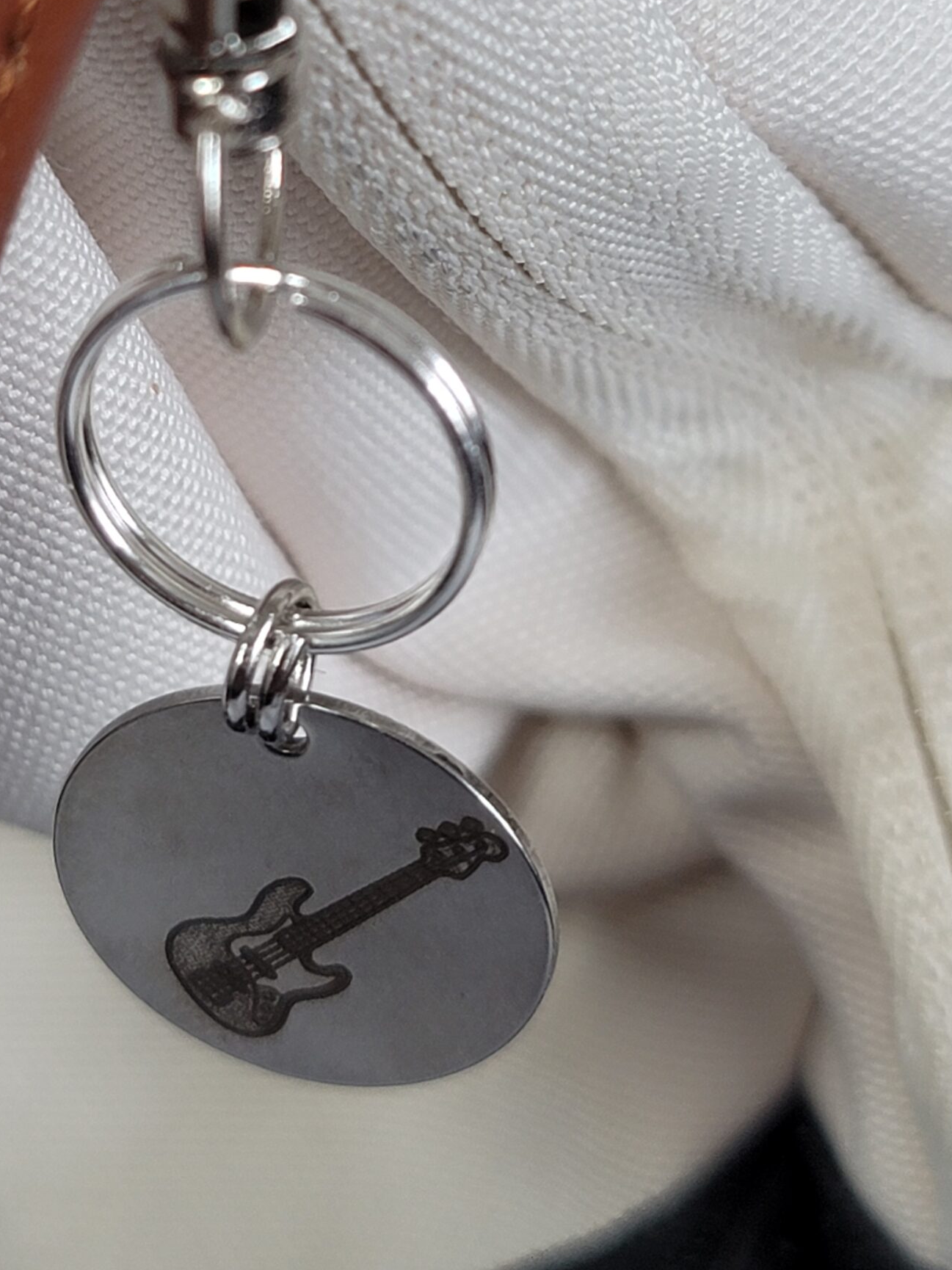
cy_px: 354
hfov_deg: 38.1
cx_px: 299
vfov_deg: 48.6
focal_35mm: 37
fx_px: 1357
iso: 100
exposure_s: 1/120
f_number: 1.8
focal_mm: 7
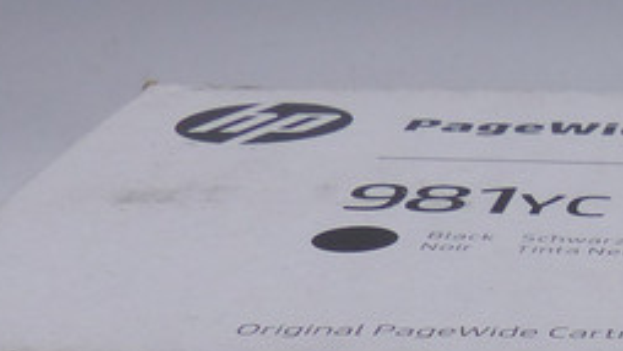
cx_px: 1036
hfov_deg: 15.0
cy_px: 800
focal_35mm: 128
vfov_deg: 8.7
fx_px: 2115
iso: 100
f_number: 4
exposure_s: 1/800
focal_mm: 5
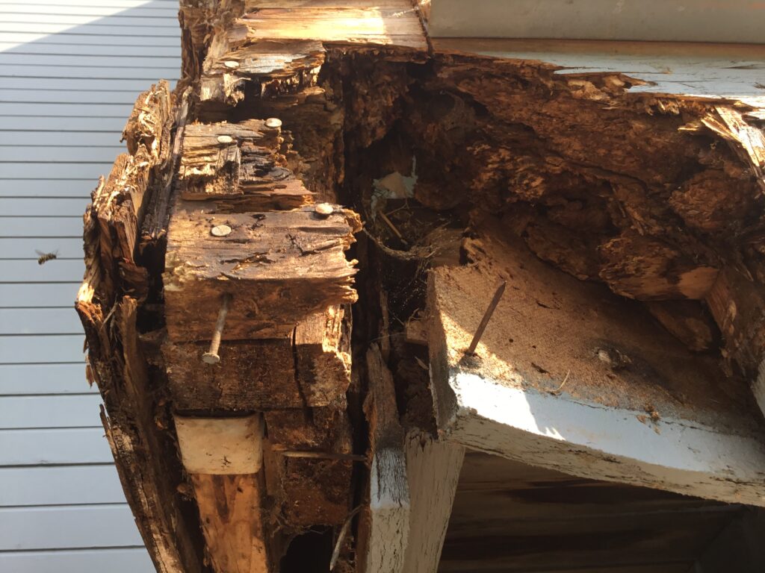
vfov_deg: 45.4
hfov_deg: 58.4
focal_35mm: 31
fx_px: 685
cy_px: 286
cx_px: 382
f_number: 2.4
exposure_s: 1/297
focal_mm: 3.3
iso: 25
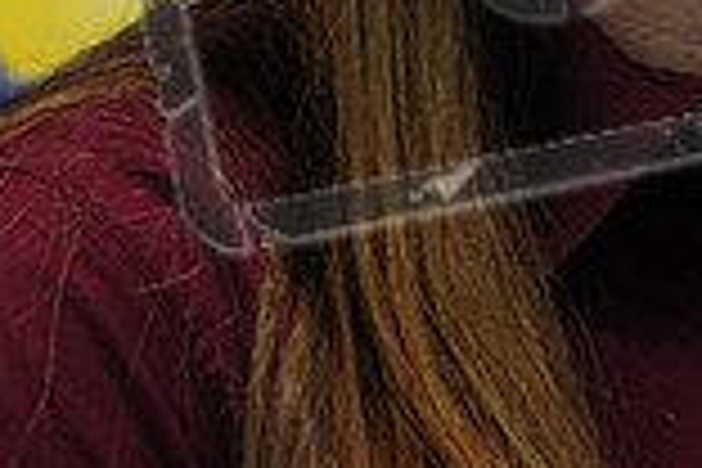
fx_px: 9749
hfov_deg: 4.1
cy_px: -333
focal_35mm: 500
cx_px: 682
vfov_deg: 2.7
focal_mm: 90
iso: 640
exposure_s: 1/125
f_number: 4
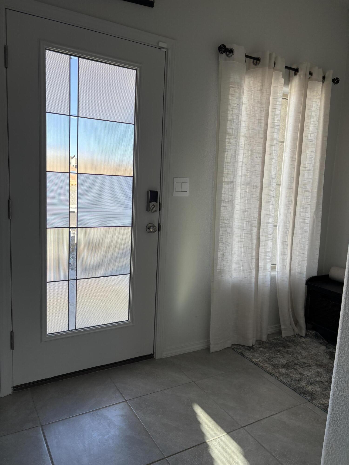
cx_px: 174
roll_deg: -3.0
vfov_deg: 67.3
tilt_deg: -8.1
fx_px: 350
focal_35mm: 26
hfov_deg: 53.1
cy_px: 232
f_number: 1.6
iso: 50
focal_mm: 5.96
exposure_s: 1/473
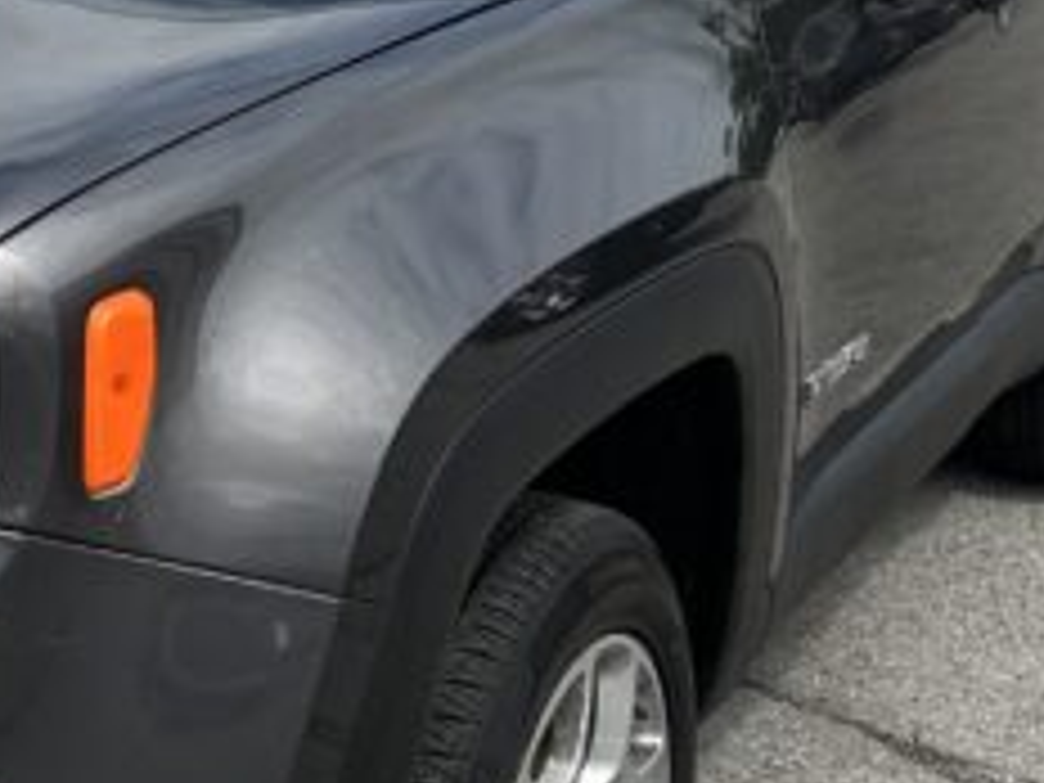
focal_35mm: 115
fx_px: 3468
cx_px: -58
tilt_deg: -11.3
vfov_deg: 12.8
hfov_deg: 16.7
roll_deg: -1.9
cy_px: 122
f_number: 1.5
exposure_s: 1/3831
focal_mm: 5.7
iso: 50
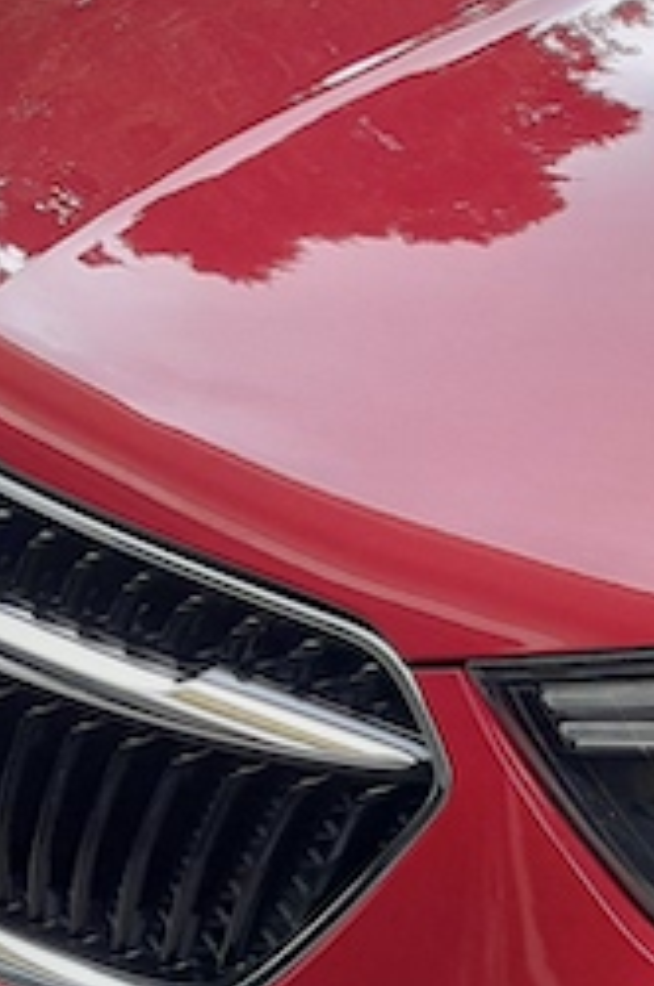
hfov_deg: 14.1
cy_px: 789
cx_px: 997
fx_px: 2459
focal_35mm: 90
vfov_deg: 22.3
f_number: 1.9
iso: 40
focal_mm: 2.91
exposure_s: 1/210
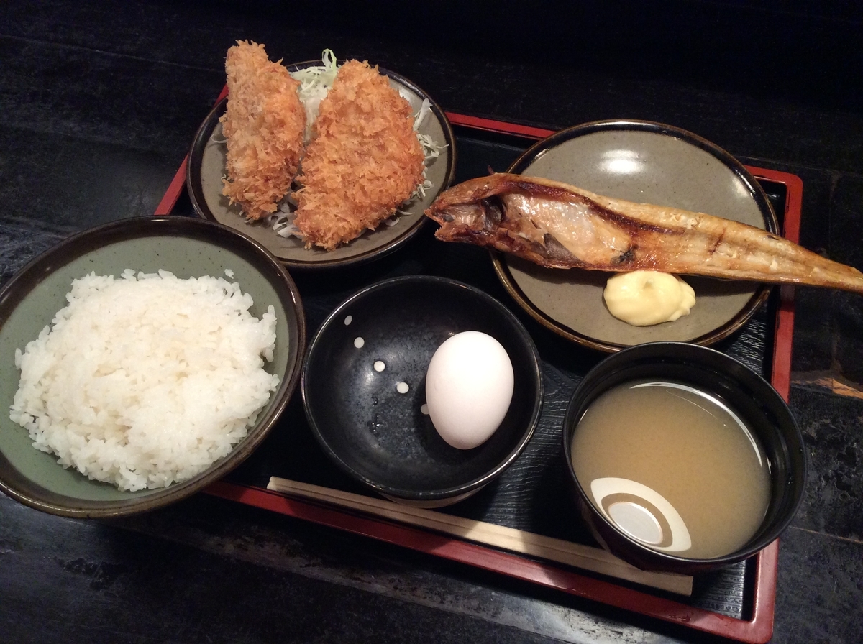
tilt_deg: -60.9
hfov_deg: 56.9
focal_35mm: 32
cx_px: 432
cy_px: 322
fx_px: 797
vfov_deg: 44.0
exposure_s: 1/24
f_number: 2.4
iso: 160
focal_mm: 3.3
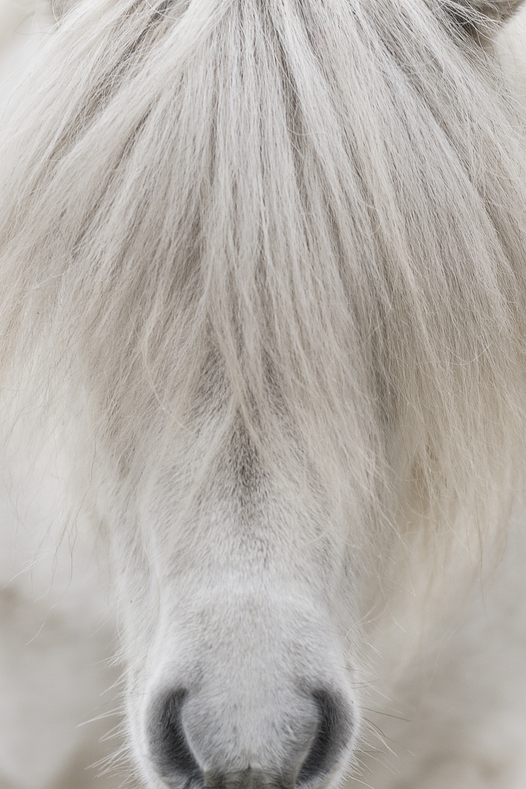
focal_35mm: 421
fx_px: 9224
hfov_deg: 3.3
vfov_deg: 4.9
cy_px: 326
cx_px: 209
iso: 320
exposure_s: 1/500
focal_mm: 300
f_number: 2.8
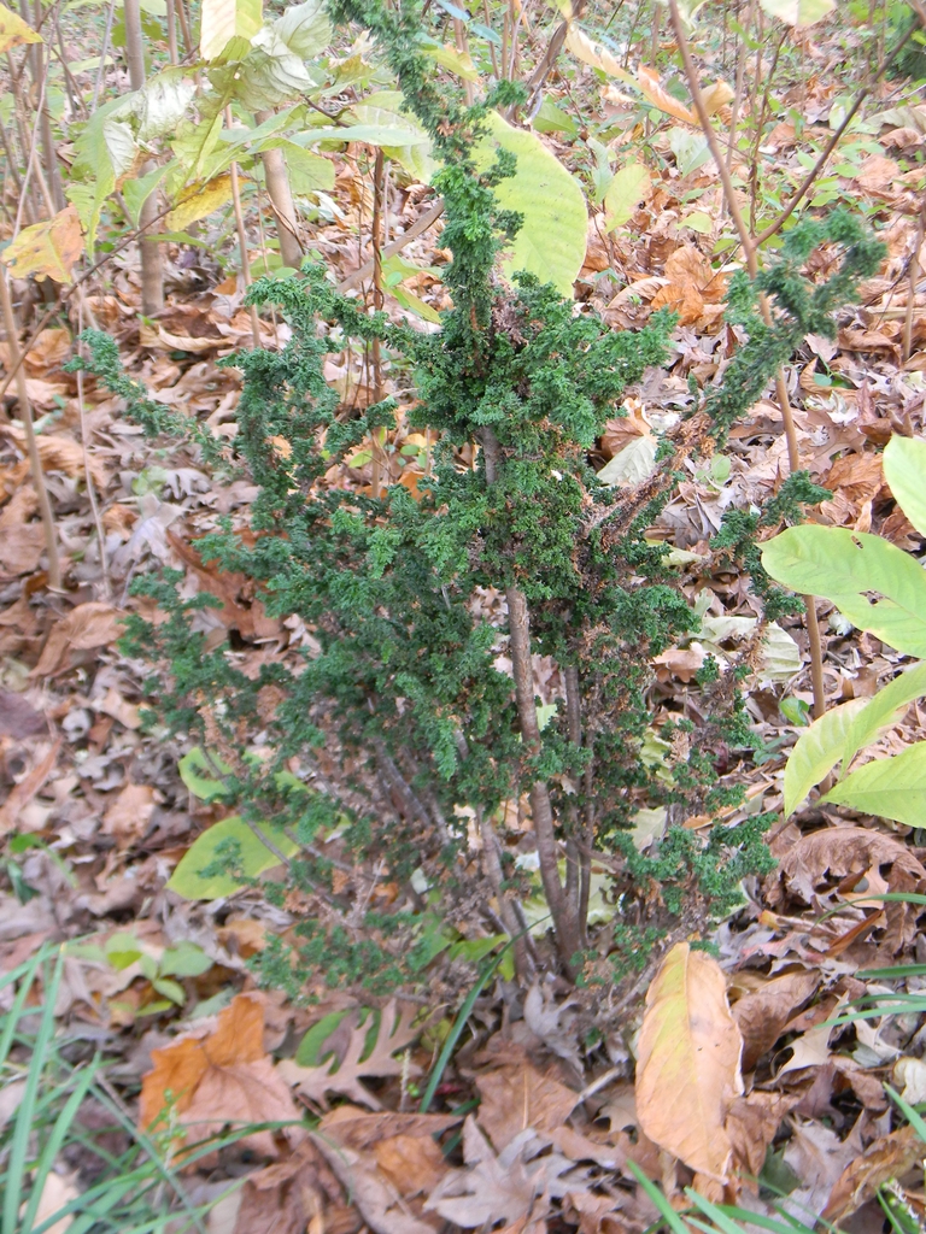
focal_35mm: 56
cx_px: 463
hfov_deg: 26.1
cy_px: 617
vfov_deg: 34.3
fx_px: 1997
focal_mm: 10.1
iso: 162
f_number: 4.1
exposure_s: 1/30
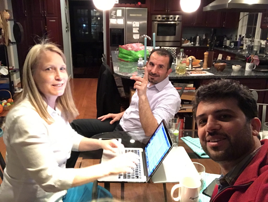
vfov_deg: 44.2
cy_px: 101
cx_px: 134
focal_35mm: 32
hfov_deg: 56.8
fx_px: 248
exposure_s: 1/15
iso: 400
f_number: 2.2
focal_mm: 2.87
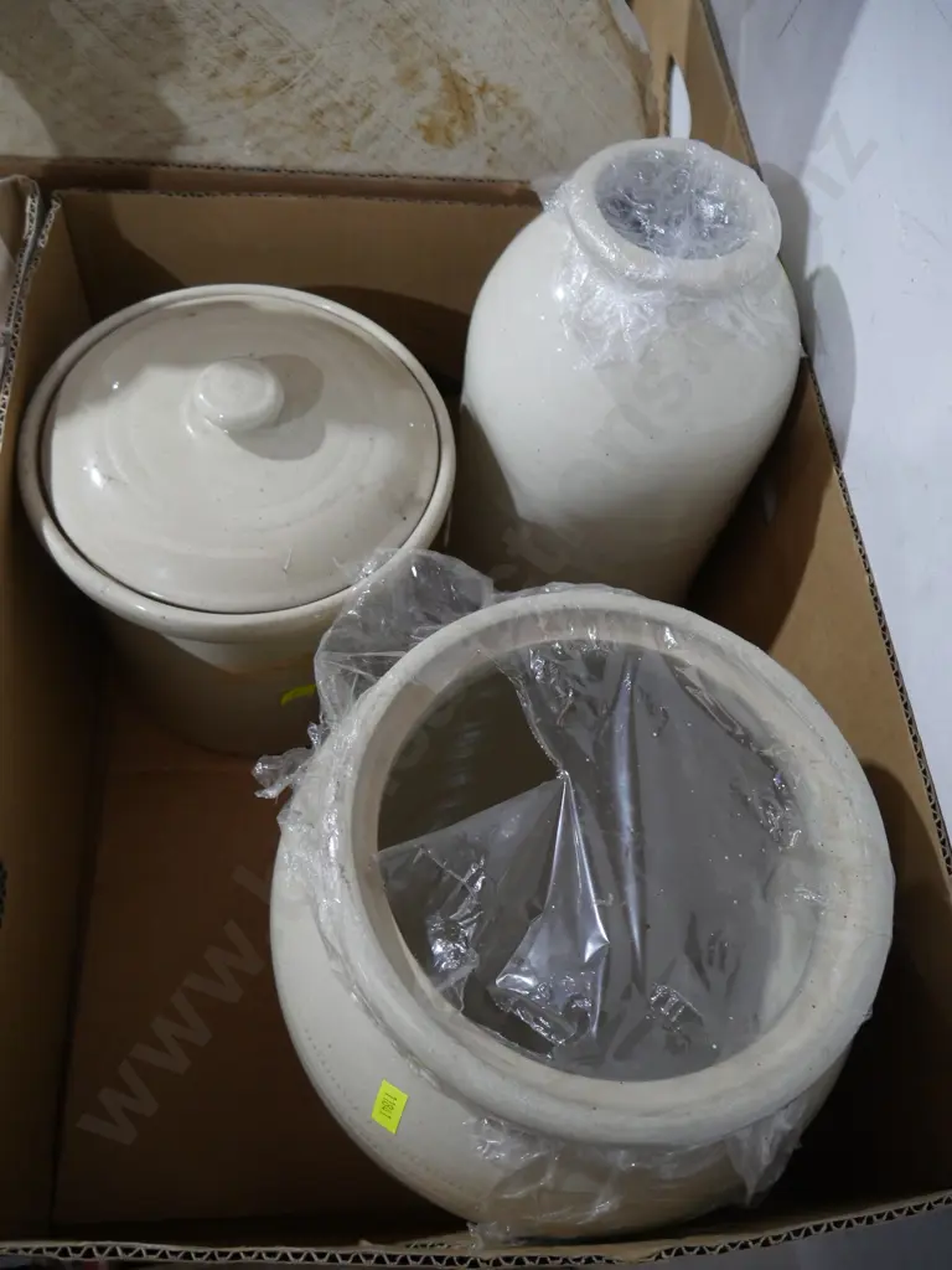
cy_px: 635
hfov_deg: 49.7
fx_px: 1027
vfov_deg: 63.4
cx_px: 476
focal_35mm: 28
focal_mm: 14
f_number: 3.5
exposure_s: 1/60
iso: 1250
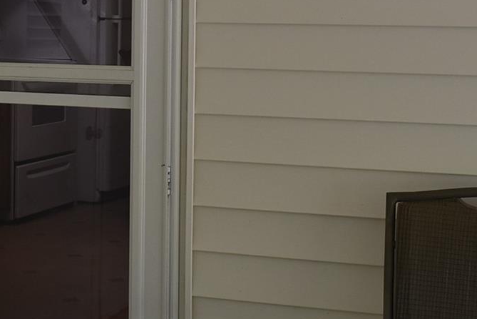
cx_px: 215
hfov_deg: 20.2
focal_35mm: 101
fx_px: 1339
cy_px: 28
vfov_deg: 13.4
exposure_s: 1/125
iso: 400
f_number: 5.6
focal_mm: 22
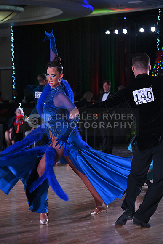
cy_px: 122
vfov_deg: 18.3
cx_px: 82
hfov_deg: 12.2
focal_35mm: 112
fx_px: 760
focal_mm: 112
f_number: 5.6
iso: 4000
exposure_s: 1/400
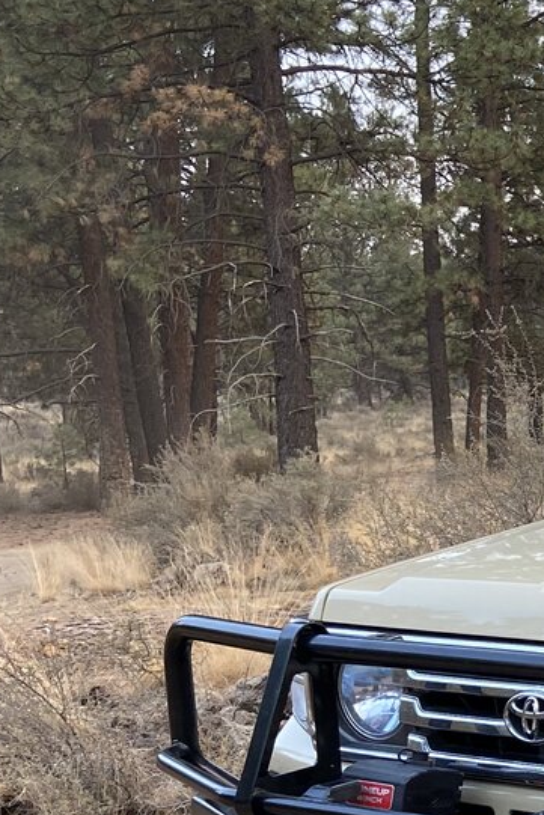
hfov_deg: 15.1
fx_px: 1812
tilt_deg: -7.9
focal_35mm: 80
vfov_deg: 25.0
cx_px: 945
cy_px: 628
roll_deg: +1.0
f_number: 1.8
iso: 80
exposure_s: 1/121
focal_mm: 4.25
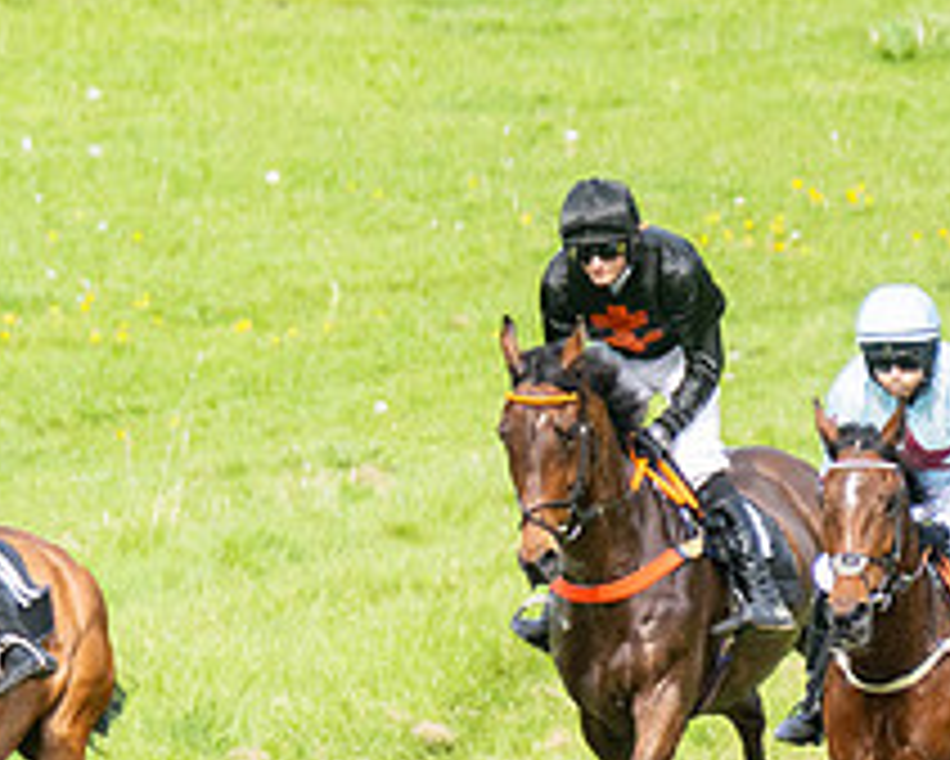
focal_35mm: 1513
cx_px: -213
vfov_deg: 1.0
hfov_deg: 1.3
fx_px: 42560
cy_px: 717
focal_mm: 280
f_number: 4
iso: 400
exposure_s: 1/2500
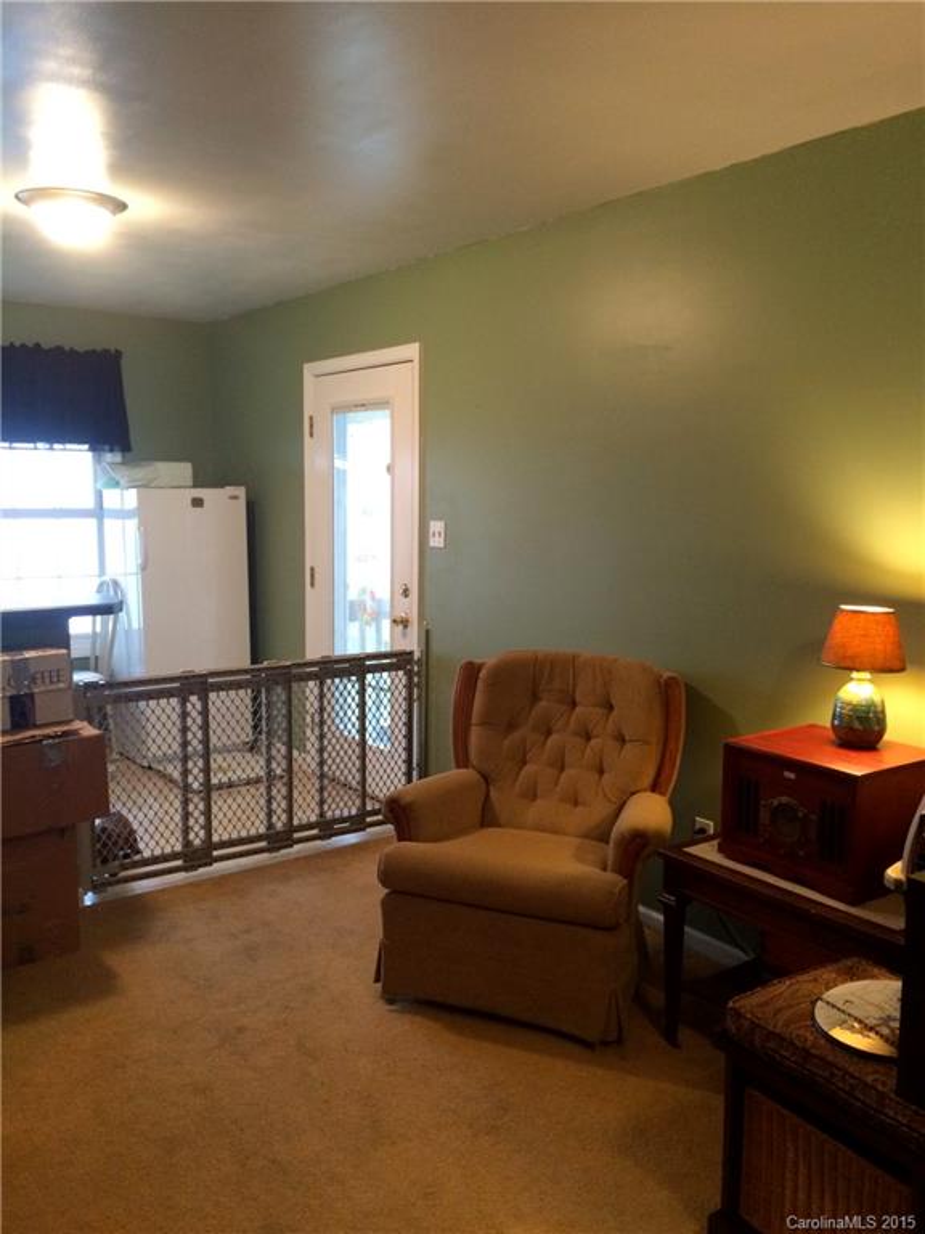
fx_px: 1033
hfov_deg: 48.2
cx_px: 462
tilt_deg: -8.5
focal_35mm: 29
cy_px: 617
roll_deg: -0.7
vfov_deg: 61.7
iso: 200
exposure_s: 1/30
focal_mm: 4.15
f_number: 2.2
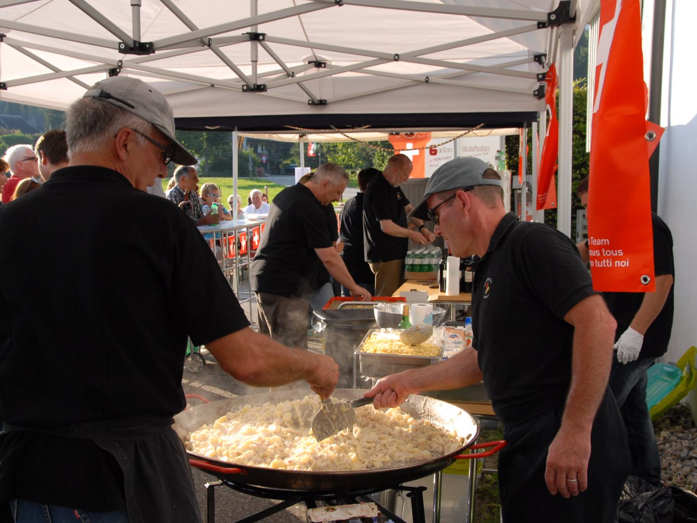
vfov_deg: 33.6
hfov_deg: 43.8
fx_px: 866
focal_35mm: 43
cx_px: 323
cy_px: 256
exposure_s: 1/125
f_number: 9
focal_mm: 26
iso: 280
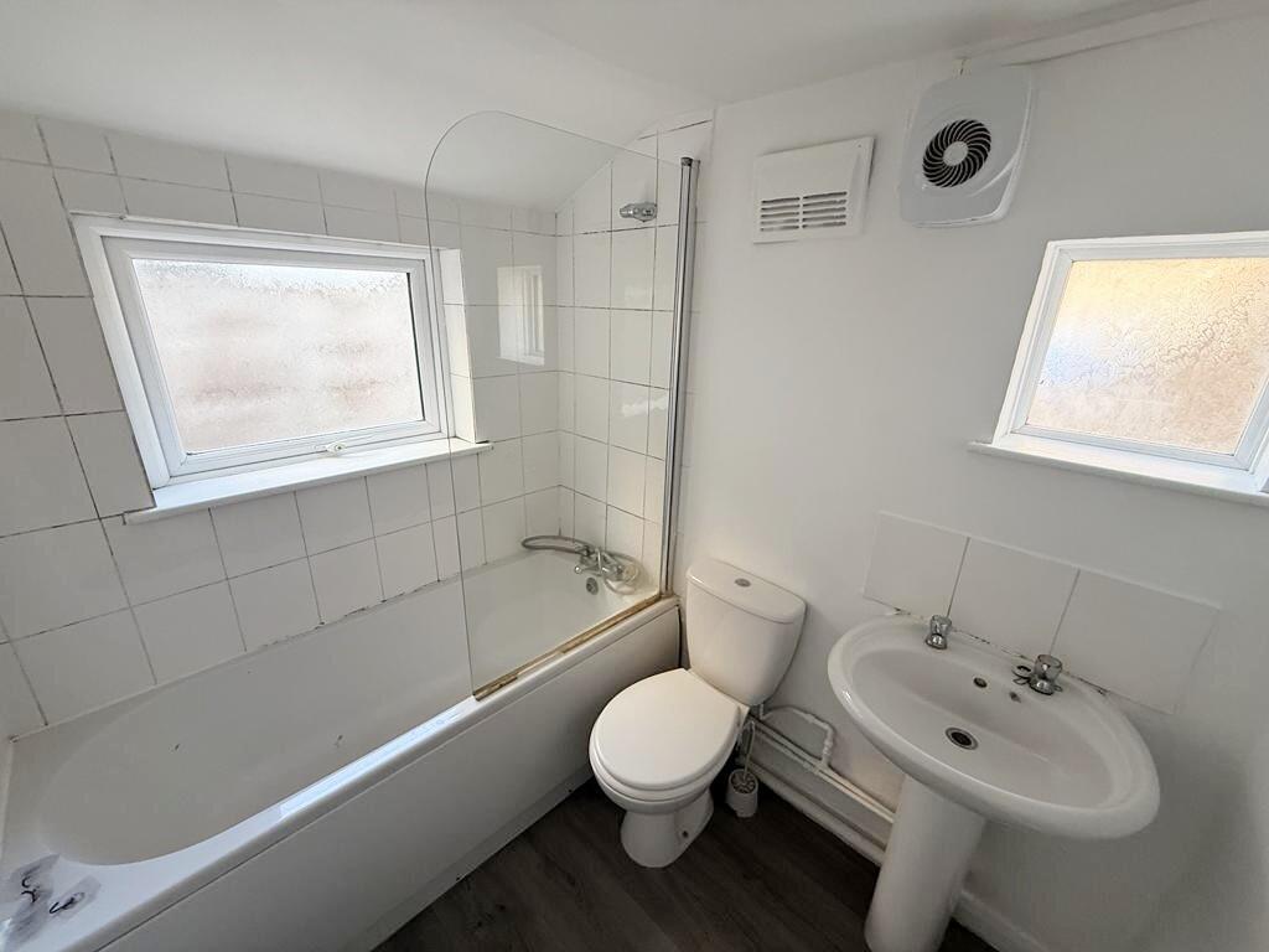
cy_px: 476
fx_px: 513
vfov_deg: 85.7
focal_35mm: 14
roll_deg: -1.4
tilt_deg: -18.4
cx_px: 634
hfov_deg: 102.1
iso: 200
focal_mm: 2.22
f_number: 2.2
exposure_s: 1/99
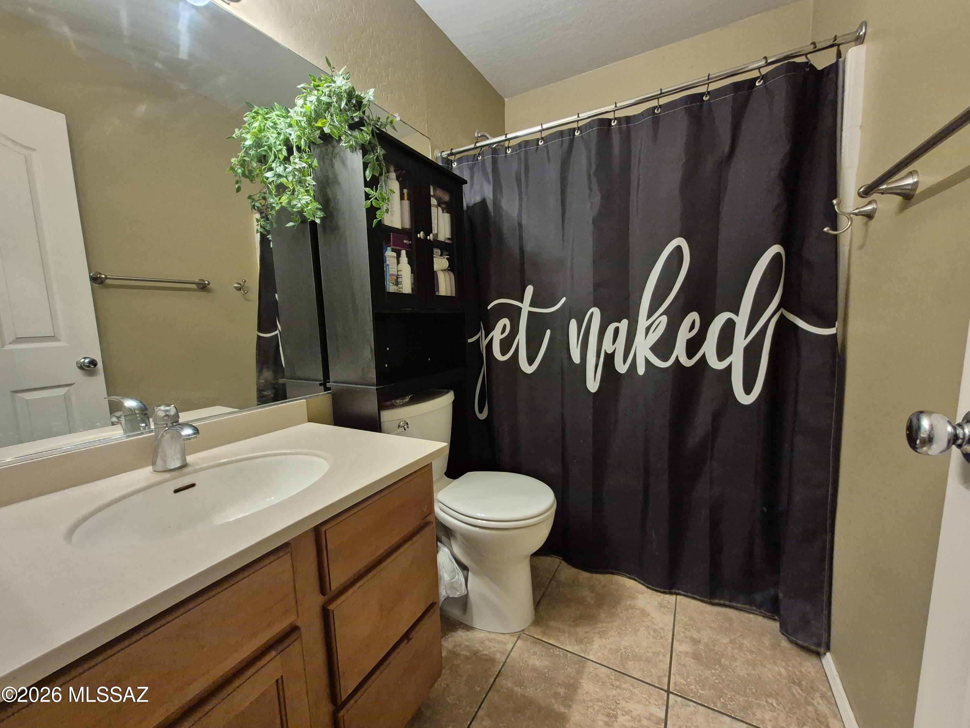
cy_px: 364
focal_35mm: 13
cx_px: 485
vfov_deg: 89.9
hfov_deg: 106.2
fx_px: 364
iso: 640
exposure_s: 1/60
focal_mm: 1.74
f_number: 2.2
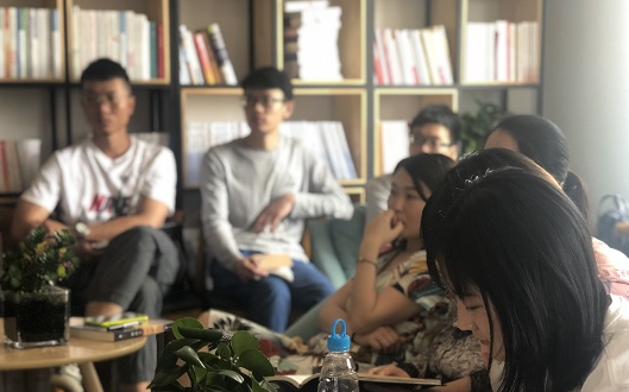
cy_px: 292
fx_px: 1251
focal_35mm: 73
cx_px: 298
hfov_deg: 28.2
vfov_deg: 17.7
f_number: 2.4
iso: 100
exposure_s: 1/50
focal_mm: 6
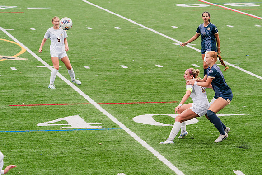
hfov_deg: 8.5
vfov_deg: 5.7
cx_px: 159
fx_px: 1762
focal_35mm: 242
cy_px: 105
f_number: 5.6
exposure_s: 1/1600
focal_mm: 200
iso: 800
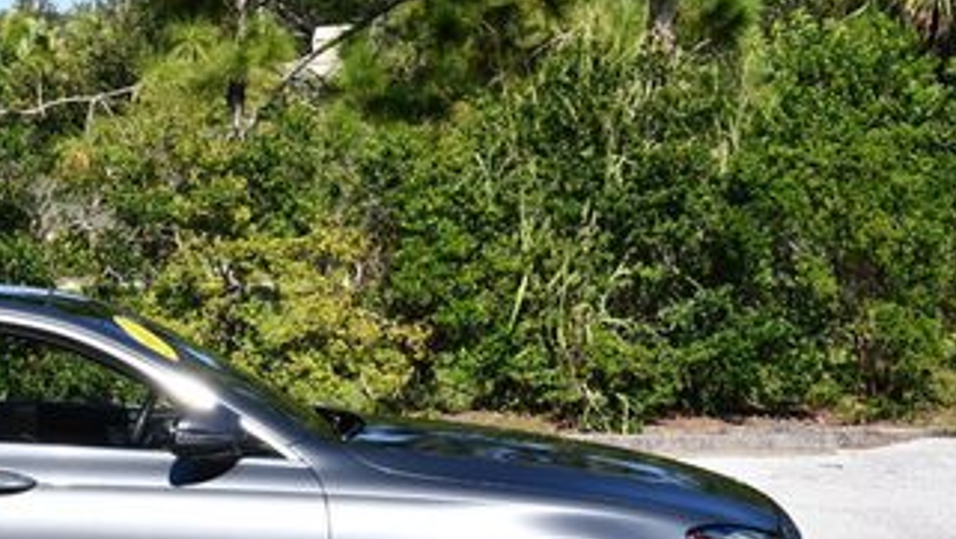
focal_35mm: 117
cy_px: 342
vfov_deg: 10.4
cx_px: 9
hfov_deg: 17.9
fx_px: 2968
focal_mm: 28
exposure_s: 1/250
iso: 110
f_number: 8
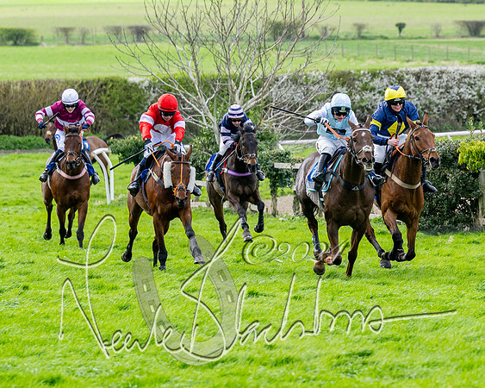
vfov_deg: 5.1
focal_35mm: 305
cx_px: 399
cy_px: 251
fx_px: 4382
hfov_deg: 6.3
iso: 400
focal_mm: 125
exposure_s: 1/1600
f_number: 4
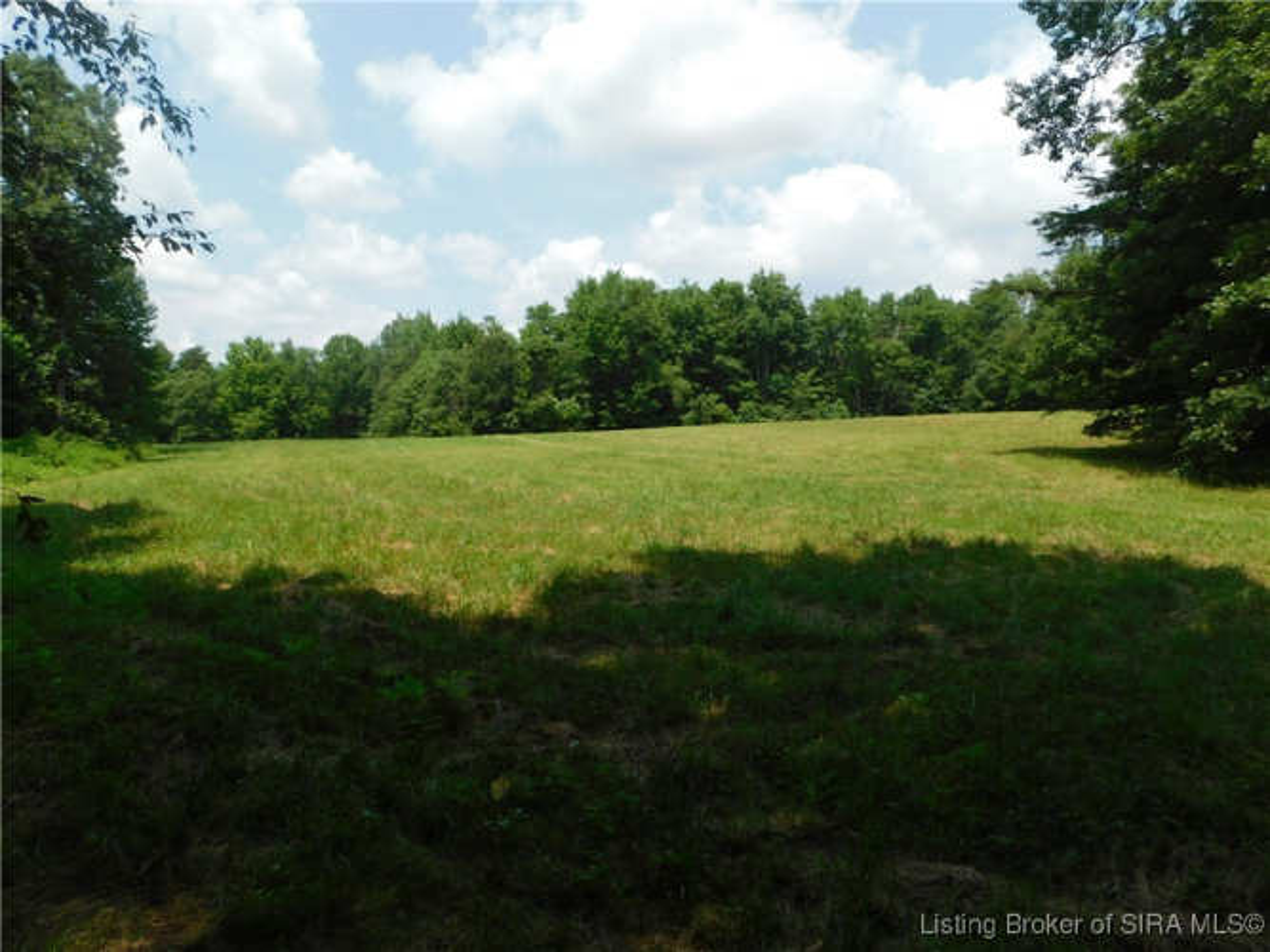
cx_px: 635
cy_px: 476
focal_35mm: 23
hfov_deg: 73.9
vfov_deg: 58.9
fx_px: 844
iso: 125
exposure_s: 1/1250
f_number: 3
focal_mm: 4
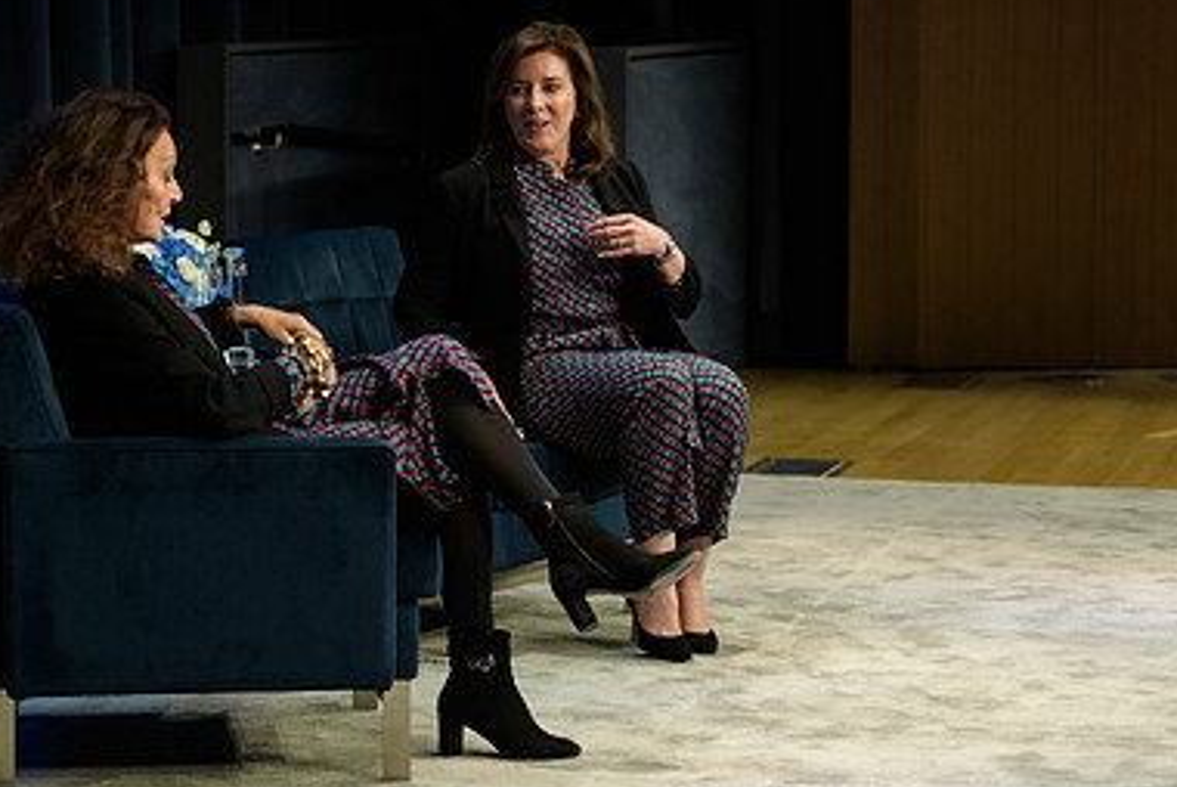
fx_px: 3992
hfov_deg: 16.8
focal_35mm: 122
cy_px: 302
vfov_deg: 11.3
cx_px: 601
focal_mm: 80
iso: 1000
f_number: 3.2
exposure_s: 1/200
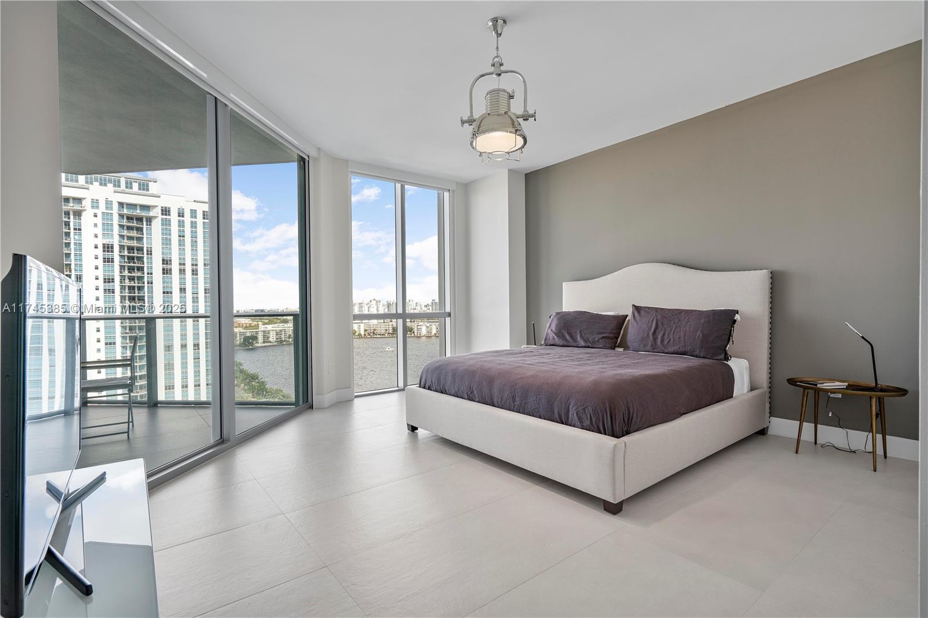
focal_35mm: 17
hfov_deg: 93.3
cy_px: 309
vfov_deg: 70.4
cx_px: 464
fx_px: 438
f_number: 10
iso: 160
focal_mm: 17
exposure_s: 1/40
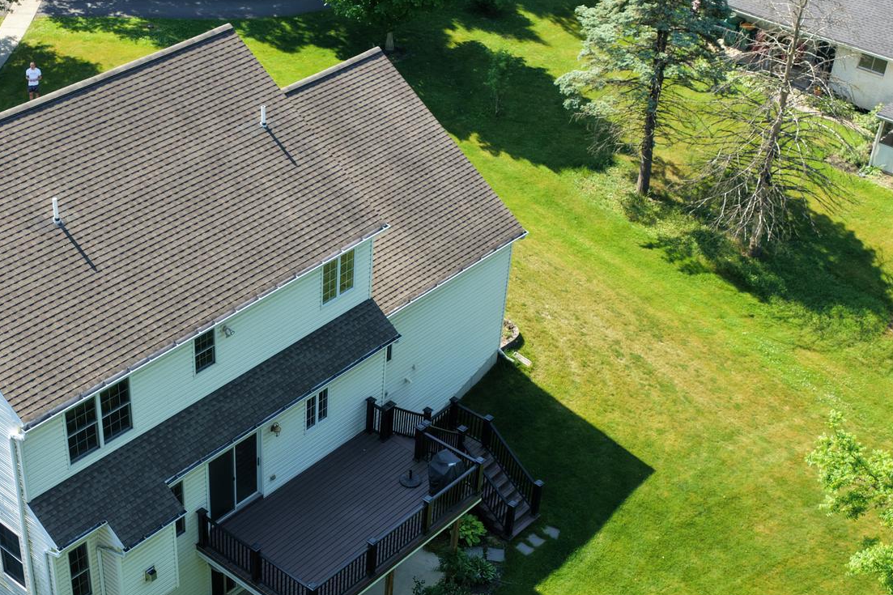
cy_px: 392
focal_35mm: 52
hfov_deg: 37.6
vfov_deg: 25.9
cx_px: 276
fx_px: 1290
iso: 100
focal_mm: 14.45
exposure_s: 1/320
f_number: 2.8
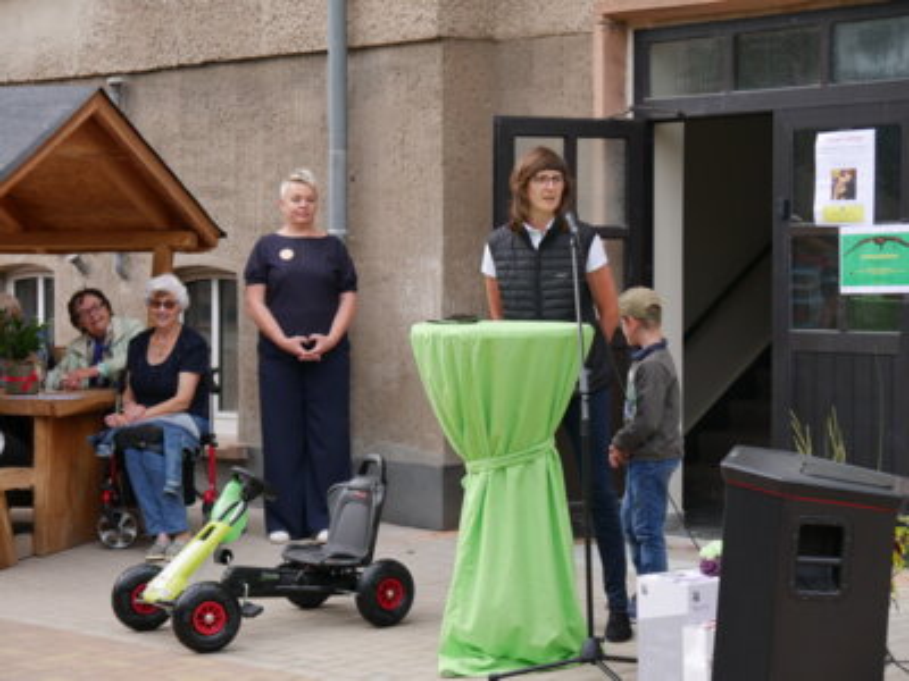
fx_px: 2206
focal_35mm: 84
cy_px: 340
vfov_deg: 17.6
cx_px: 454
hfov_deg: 23.3
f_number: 6.3
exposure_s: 1/200
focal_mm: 42
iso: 200
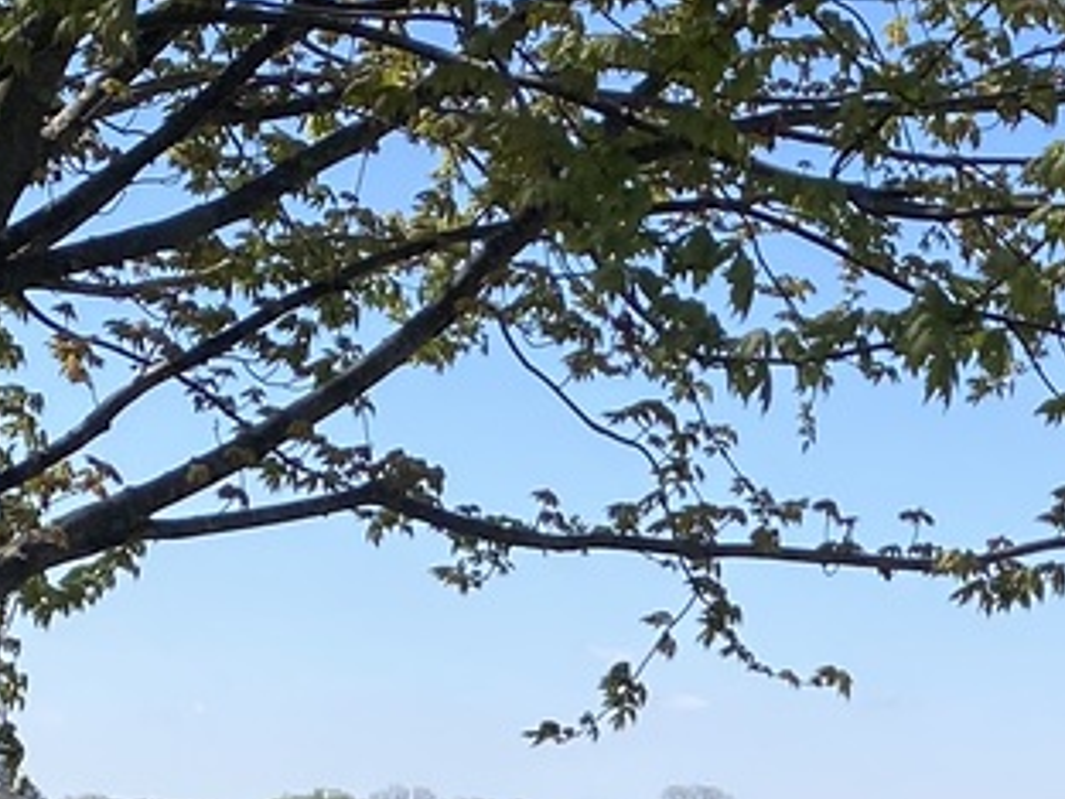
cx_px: 1263
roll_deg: -0.7
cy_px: 1523
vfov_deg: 11.3
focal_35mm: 120
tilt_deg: -7.3
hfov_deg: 15.8
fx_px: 3692
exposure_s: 1/2183
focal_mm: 4.25
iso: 32
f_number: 1.8
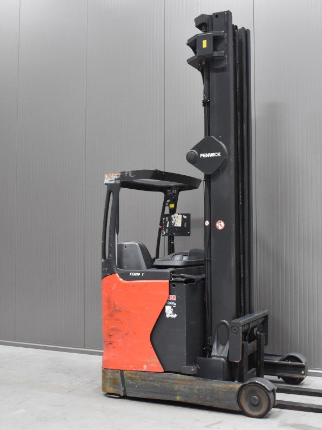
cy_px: 214
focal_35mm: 46
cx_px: 205
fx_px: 567
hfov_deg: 31.5
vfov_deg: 41.5
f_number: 5.6
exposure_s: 1/30
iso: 1600
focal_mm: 21
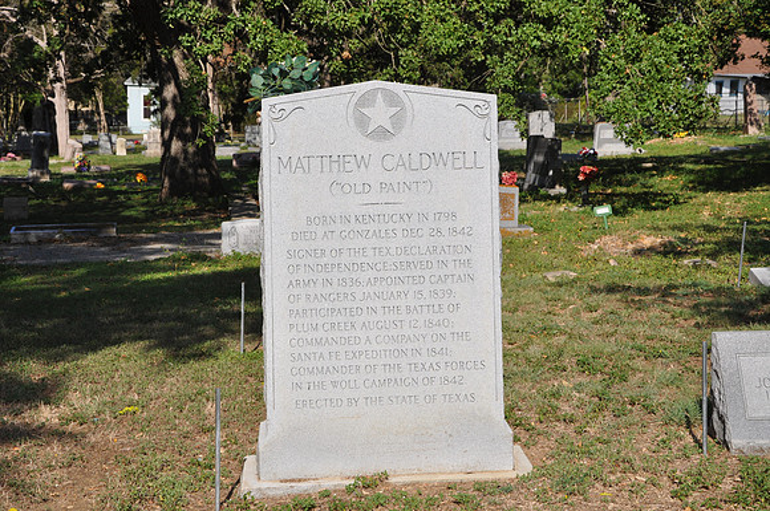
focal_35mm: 63
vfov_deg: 21.5
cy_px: 256
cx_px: 385
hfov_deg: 31.9
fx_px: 1346
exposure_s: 1/200
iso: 200
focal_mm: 42
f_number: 11
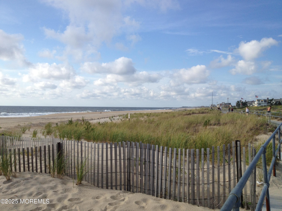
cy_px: 106
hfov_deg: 52.6
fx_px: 285
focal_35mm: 35
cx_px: 141
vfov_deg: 40.7
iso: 64
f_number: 2.4
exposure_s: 1/1972
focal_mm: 4.28
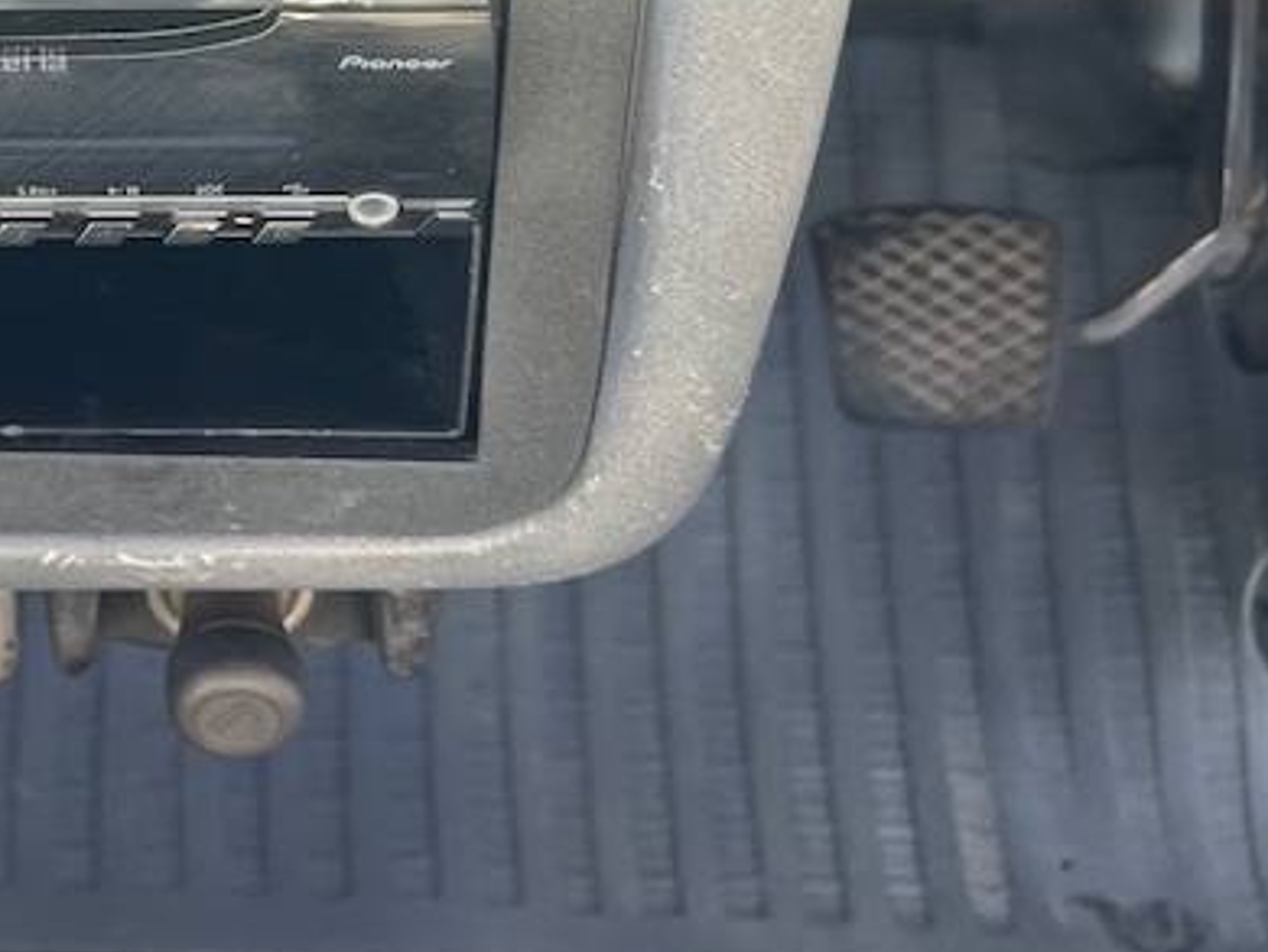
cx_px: -55
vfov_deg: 16.6
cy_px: -403
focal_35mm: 82
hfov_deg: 22.7
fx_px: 3006
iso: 50
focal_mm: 5.1
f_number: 1.6
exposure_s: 1/121
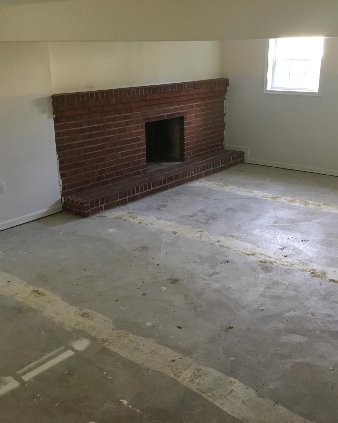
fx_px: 475
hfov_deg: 39.1
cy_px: 211
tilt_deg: -19.1
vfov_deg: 47.9
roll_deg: +1.5
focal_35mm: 38
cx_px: 186
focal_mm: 4.15
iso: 160
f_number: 2.2
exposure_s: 1/30
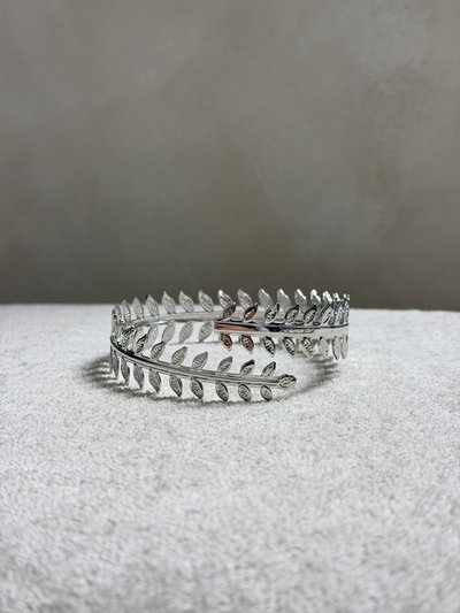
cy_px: 306
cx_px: 230
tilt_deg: -10.7
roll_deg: +0.4
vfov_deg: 39.6
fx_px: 850
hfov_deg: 30.3
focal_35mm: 48
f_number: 1.78
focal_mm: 6.76
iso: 64
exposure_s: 1/100
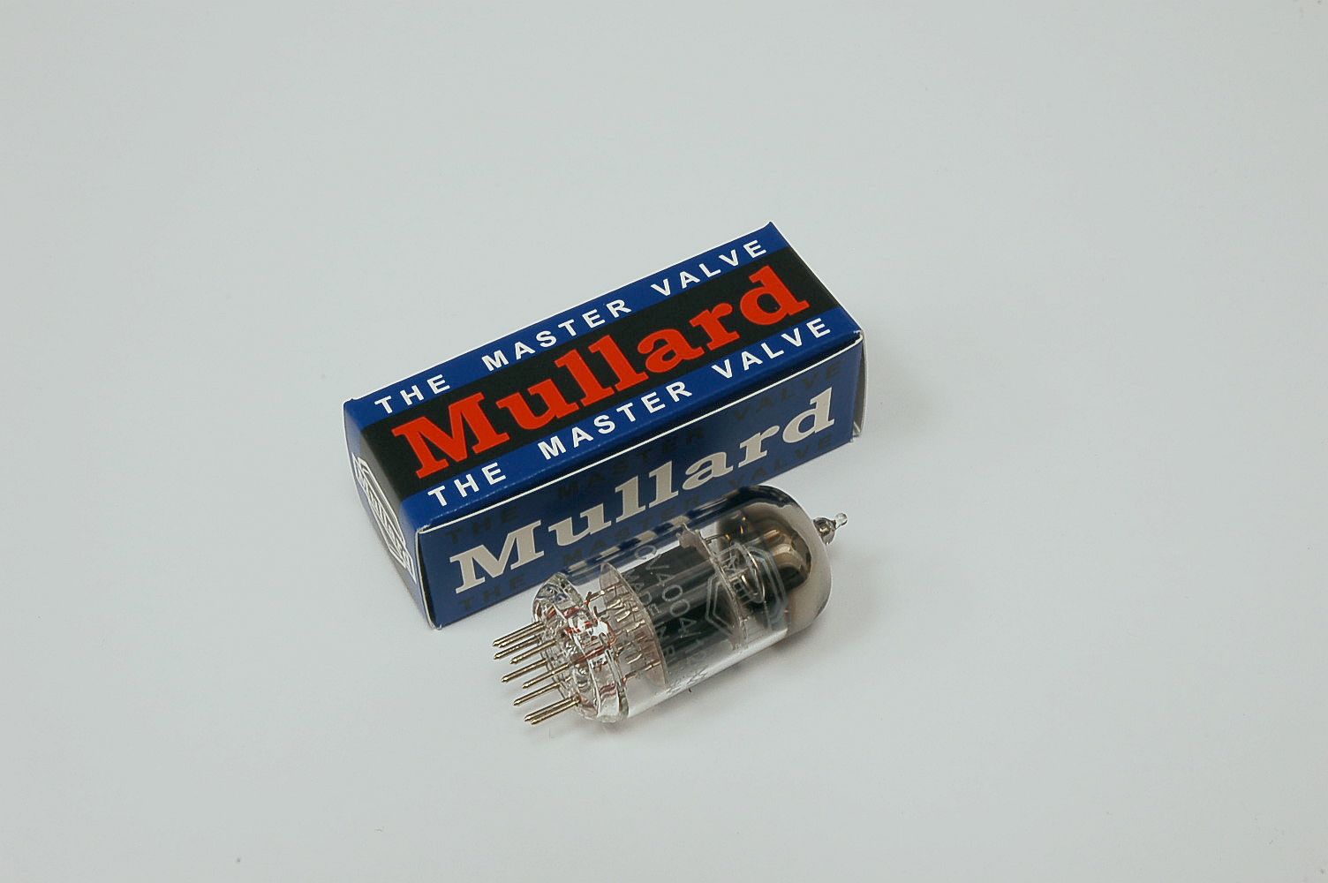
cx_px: 664
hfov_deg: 33.4
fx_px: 2211
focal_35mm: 60
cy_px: 442
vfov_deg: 22.6
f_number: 22
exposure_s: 1/3
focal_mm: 40
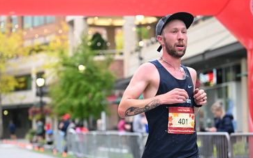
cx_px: 128
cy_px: 103
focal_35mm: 110
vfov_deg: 11.9
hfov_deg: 18.9
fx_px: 758
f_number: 2.8
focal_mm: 71
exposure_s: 1/800
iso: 1600
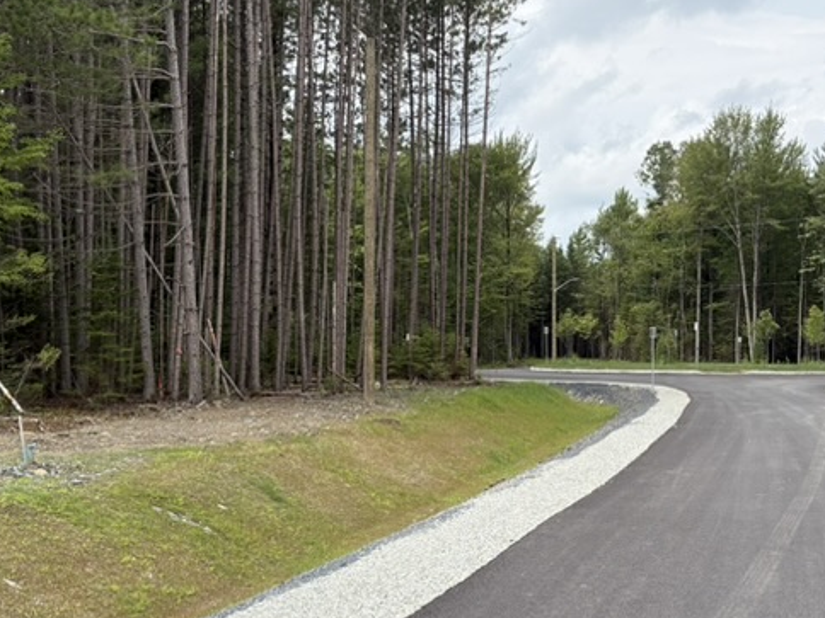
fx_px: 1311
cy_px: 306
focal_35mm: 55
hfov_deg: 34.9
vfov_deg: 26.6
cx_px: 482
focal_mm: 5.96
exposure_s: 1/2747
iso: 50
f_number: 1.6
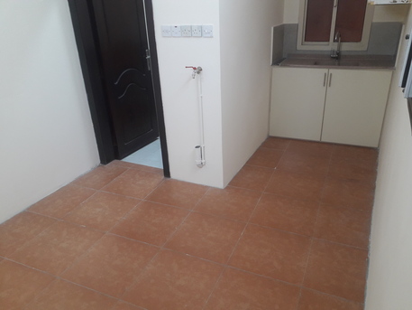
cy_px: 155
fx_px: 321
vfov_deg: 51.4
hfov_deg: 65.3
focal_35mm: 27
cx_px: 206
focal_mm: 3.6
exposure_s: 1/50
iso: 100
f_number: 1.9
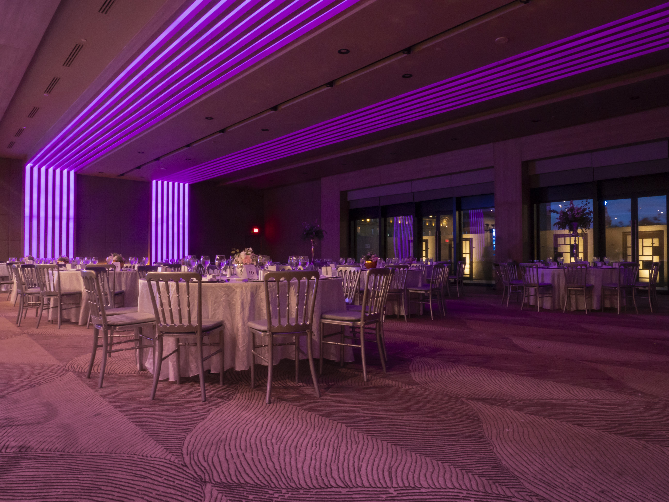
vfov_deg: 56.8
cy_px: 251
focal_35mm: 24
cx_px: 334
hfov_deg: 71.6
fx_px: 464
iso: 800
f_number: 20
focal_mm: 12
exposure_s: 6
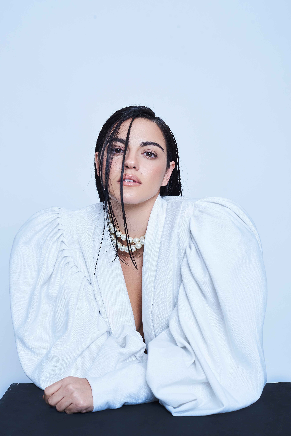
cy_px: 218
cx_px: 146
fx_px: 606
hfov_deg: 27.0
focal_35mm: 50
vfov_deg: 39.6
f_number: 8
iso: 400
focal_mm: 50
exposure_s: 1/125
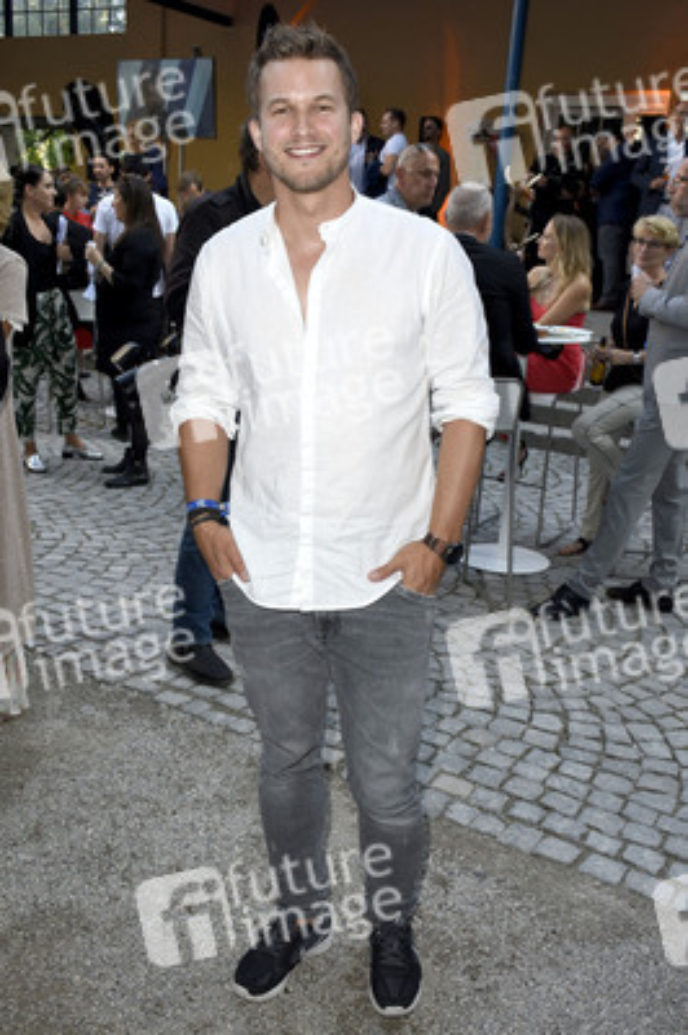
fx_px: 991
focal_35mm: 34
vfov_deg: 55.1
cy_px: 518
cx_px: 344
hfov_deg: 38.3
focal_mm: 23
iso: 500
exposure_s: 1/160
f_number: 6.3
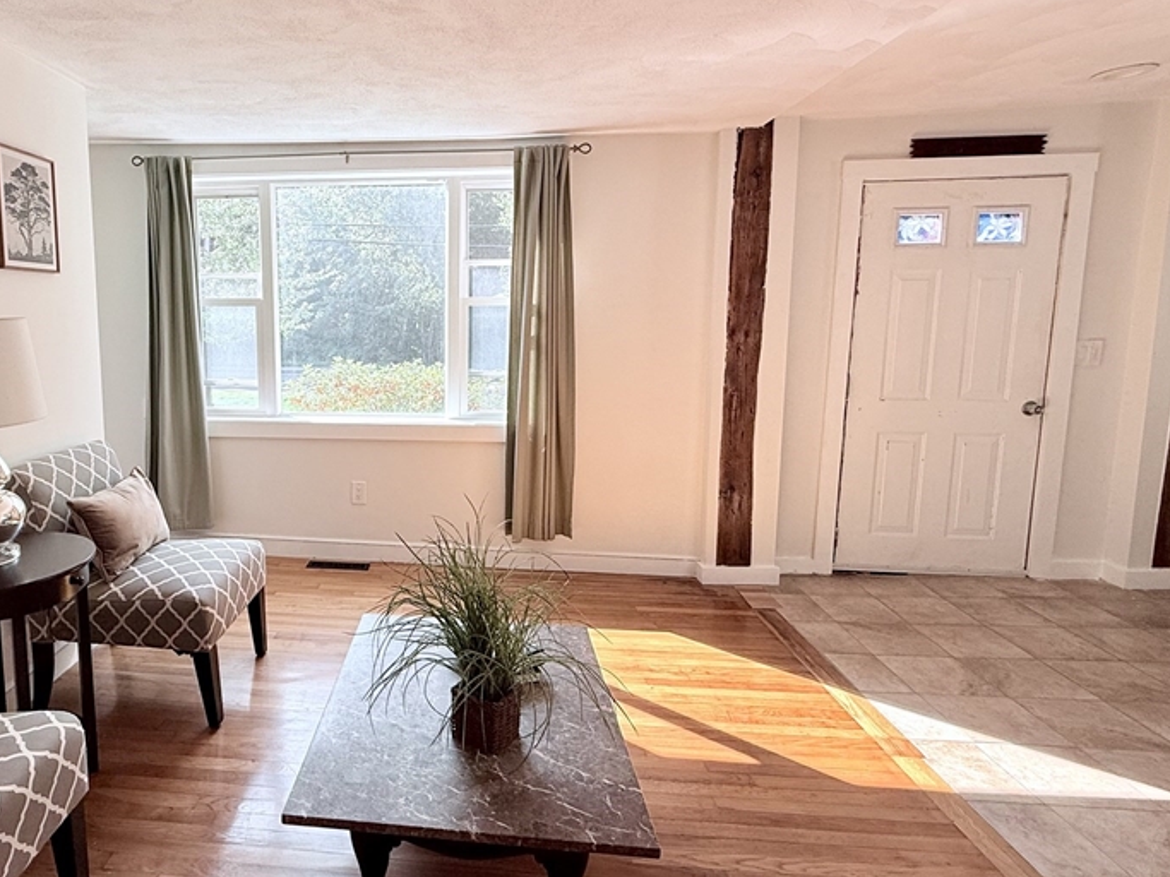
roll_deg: +0.3
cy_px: 397
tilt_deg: -6.8
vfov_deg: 63.3
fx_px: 710
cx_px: 408
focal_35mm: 21
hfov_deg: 76.9
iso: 64
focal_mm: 2.22
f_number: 2.2
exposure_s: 1/134
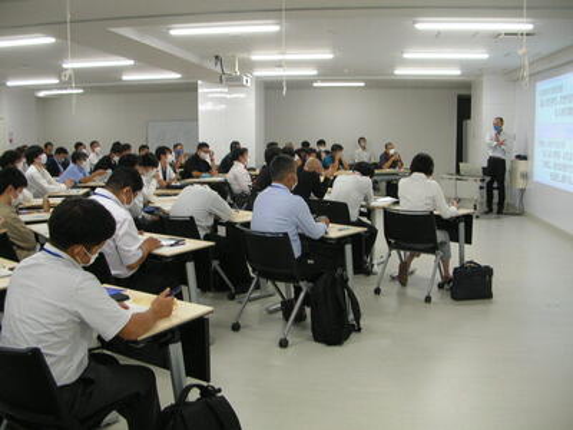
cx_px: 286
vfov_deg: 40.7
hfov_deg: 52.6
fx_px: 579
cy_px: 215
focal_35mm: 35
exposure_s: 1/23.2
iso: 50
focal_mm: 5.8
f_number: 2.8
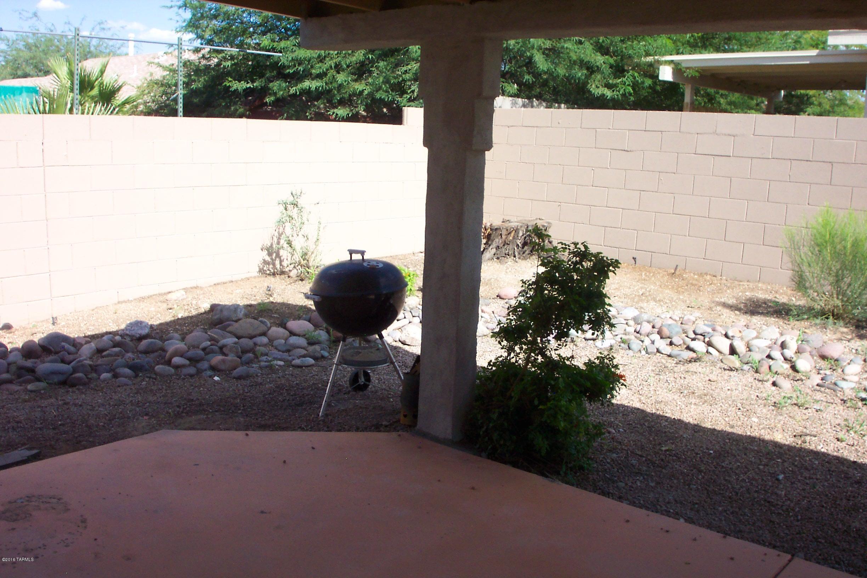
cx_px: 434
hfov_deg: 54.4
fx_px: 843
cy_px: 289
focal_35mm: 35
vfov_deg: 37.9
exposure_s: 1/125
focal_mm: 7.5
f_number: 9.5
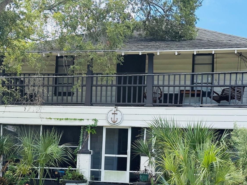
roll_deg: -2.3
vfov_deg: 21.5
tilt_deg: +3.2
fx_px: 485
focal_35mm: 68
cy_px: 122
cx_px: 127
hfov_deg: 28.6
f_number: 1.78
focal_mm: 6.76
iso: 80
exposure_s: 1/1429
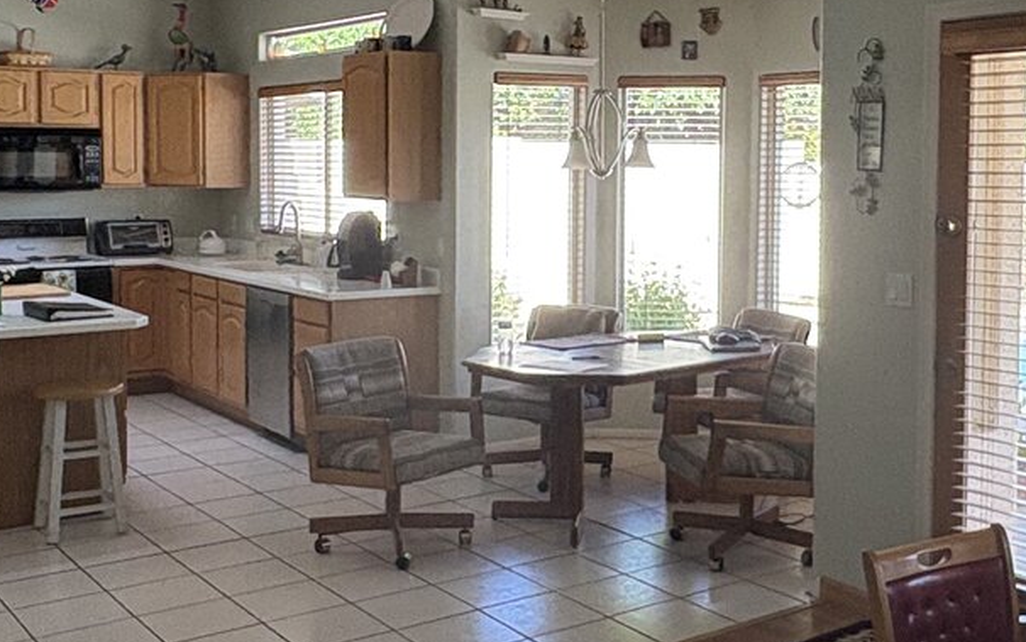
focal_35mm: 47
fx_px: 1314
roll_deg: +0.6
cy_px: 220
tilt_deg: -3.6
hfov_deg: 42.4
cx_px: 626
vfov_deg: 27.3
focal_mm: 2.22
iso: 50
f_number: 2.2
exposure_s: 1/99
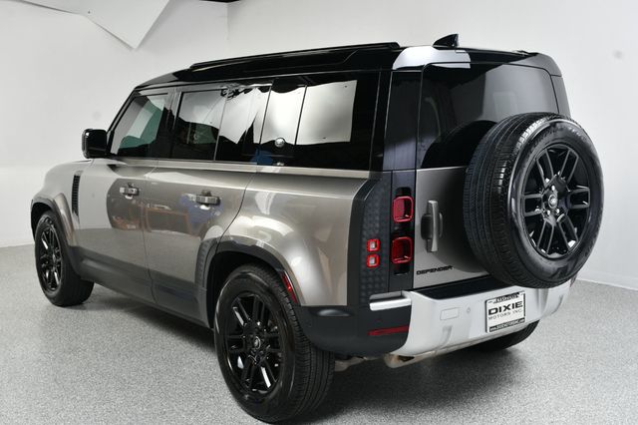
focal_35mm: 40
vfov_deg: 33.4
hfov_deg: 48.5
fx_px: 708
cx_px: 319
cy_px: 212
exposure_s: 1/160
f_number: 9
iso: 100
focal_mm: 27
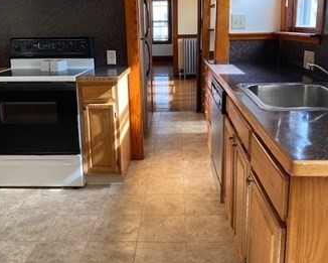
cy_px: 106
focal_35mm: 35
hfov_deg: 51.5
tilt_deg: -10.9
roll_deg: +1.9
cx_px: 161
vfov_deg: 42.1
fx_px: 340
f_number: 1.8
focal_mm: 4.25
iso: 125
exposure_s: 1/121
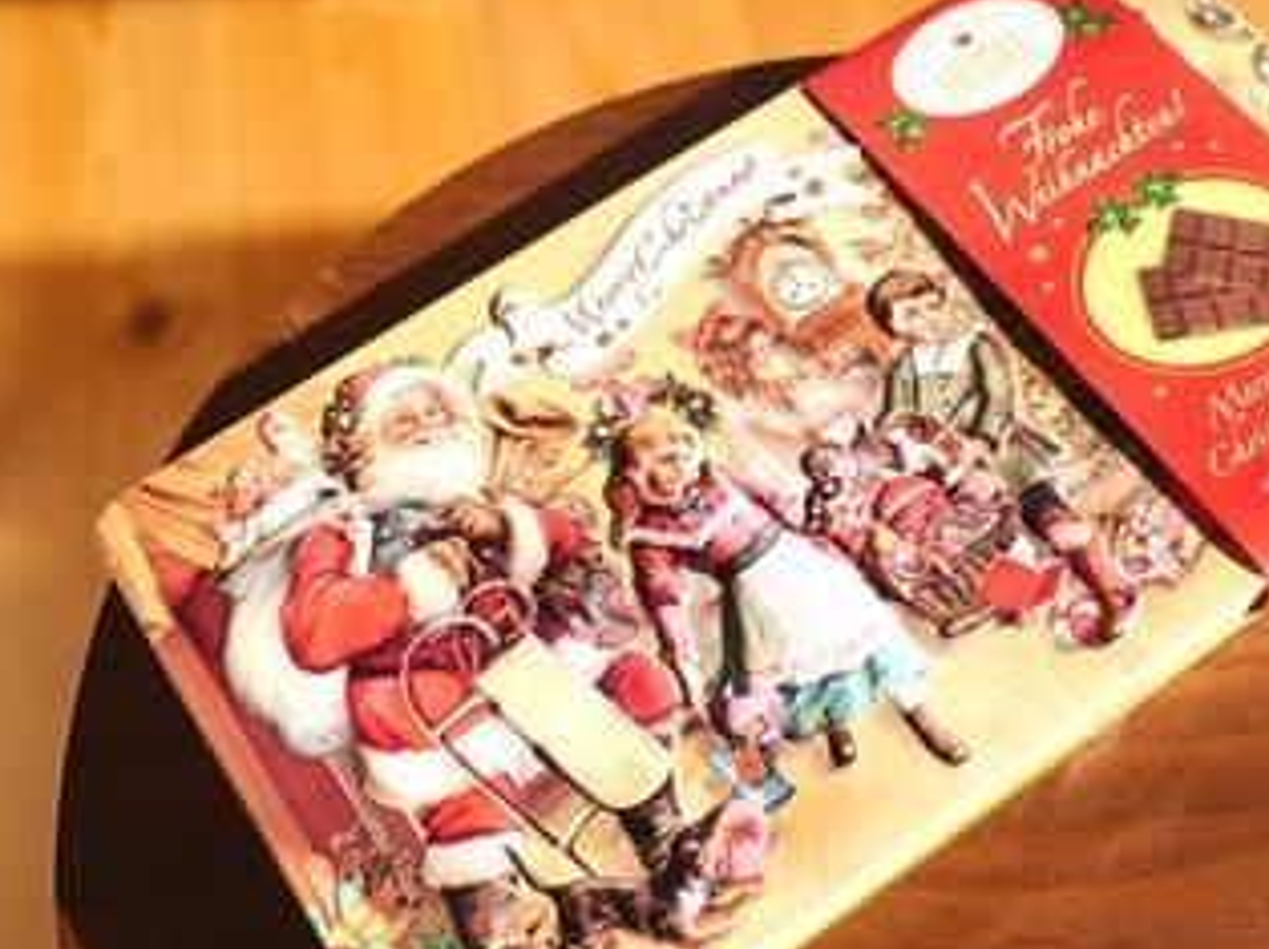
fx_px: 1465
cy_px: 573
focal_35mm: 40
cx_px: 764
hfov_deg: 46.6
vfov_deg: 35.8
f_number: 2.5
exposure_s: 1/500
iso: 160
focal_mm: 14
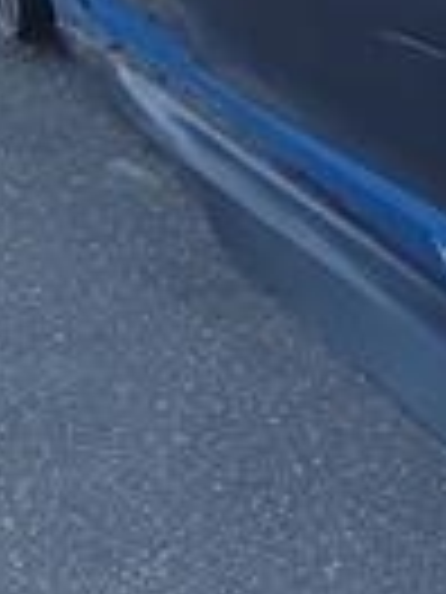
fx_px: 2336
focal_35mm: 136
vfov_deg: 14.4
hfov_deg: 9.9
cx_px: 978
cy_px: 135
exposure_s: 1/163
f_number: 1.9
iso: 40
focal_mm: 2.91
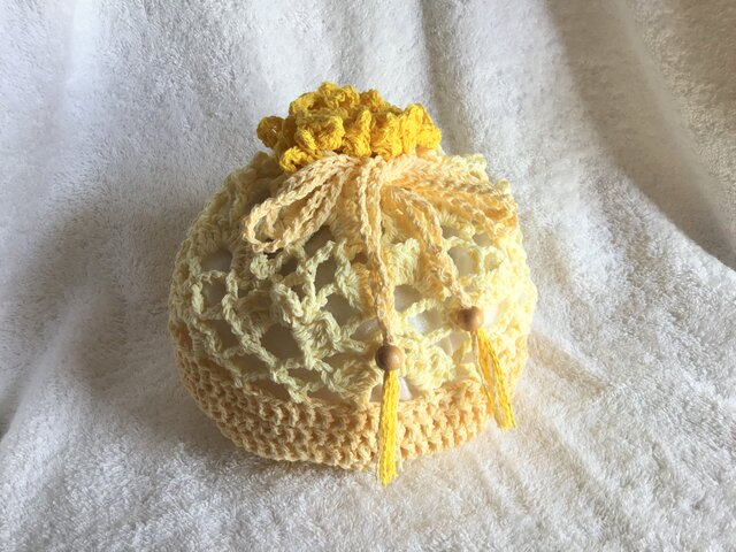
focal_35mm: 31
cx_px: 368
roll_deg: -0.8
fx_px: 659
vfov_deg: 45.4
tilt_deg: -36.9
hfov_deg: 58.4
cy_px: 276
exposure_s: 1/60
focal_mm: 3.3
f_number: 2.4
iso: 25
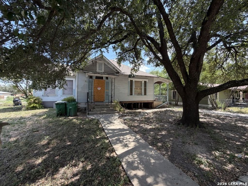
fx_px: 100
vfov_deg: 85.7
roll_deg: -1.4
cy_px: 93
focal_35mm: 14
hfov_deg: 102.1
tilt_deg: +2.2
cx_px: 124
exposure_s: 1/225
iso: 50
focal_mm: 2.22
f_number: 2.2
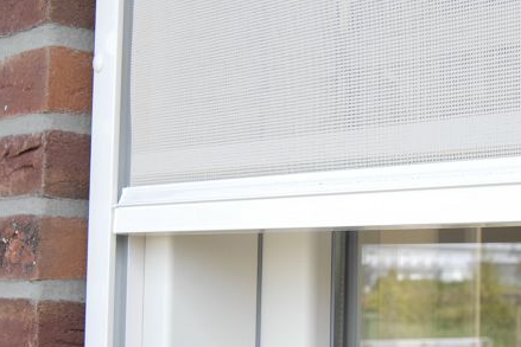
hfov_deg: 21.6
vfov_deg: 14.7
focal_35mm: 93
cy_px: 195
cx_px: 421
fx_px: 1346
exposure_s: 1/80
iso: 400
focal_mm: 34
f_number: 10
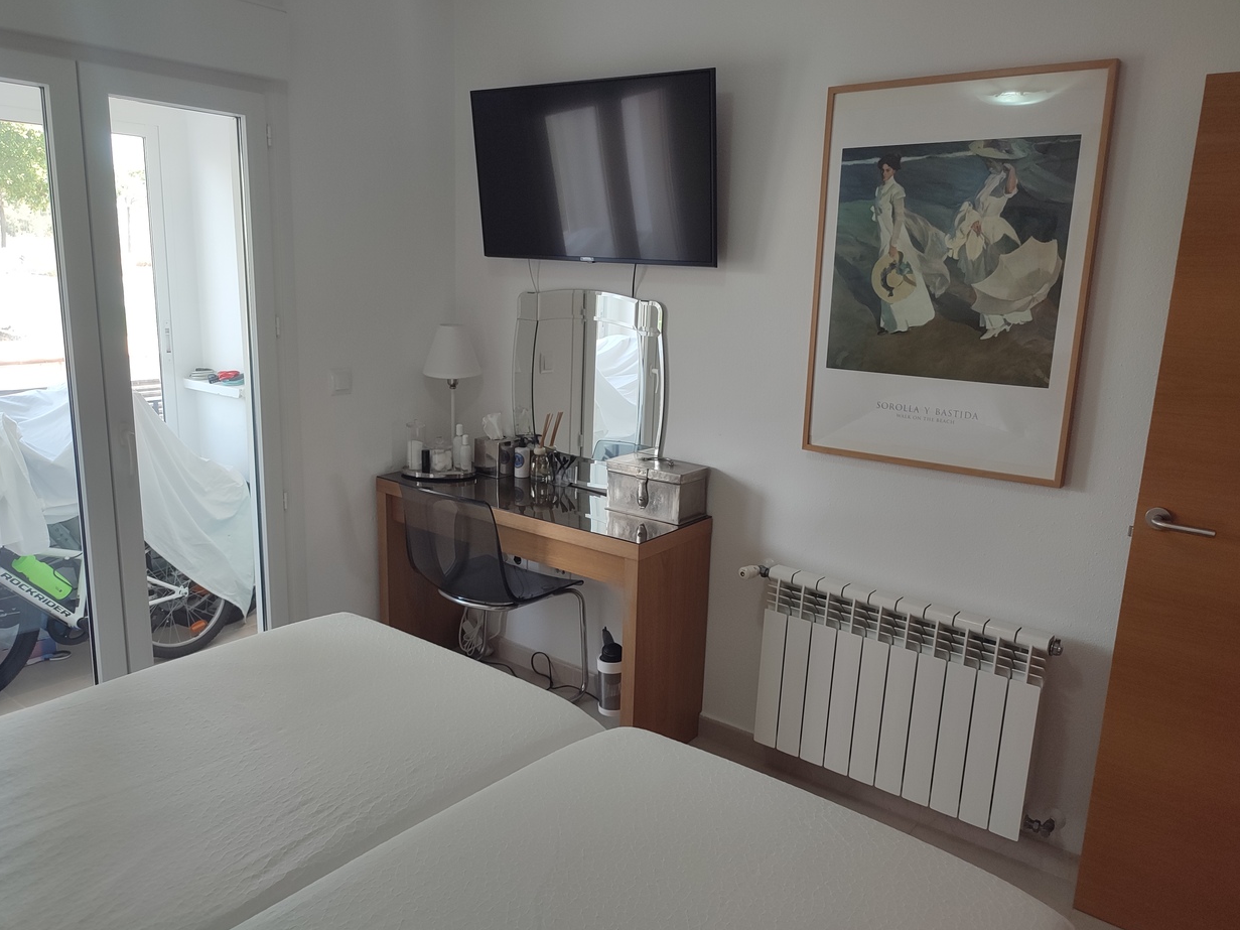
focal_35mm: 26
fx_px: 931
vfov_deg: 53.1
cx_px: 619
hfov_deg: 67.3
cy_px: 471
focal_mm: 6.04
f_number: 1.9
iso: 70
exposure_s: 1/50
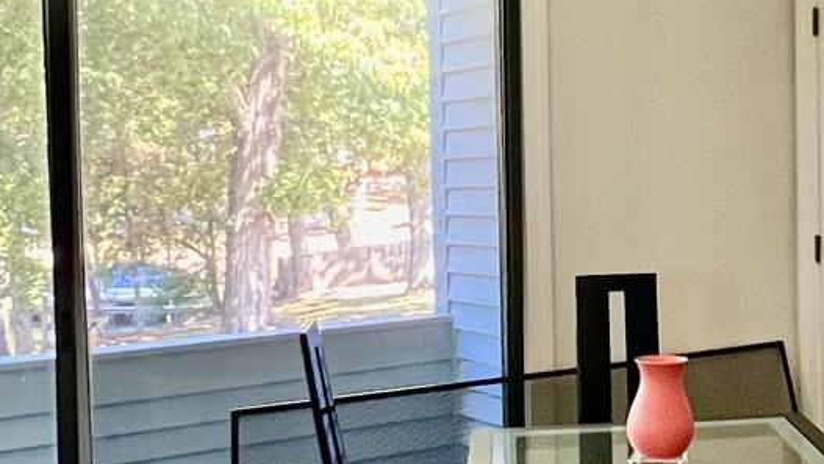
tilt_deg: -2.3
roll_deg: +1.3
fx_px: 1202
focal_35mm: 55
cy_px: 197
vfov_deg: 21.8
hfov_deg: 35.6
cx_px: 738
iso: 250
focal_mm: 1.57
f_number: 1.8
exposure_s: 1/91
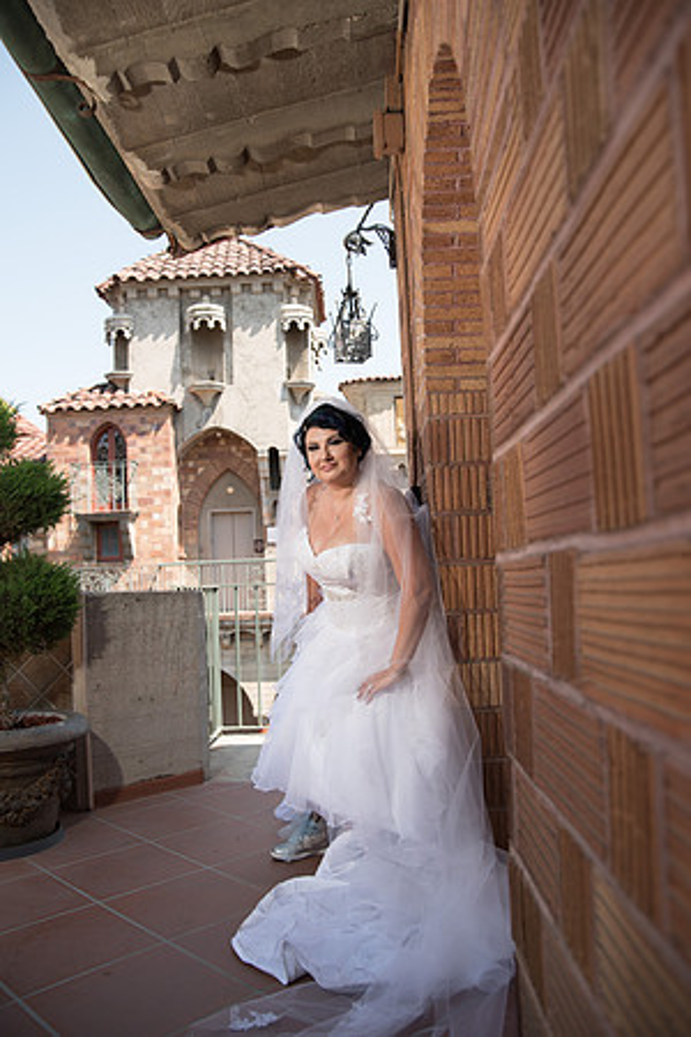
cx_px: 346
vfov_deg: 65.5
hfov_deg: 46.4
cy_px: 518
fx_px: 806
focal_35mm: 28
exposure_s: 1/250
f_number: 4.5
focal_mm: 28
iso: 100
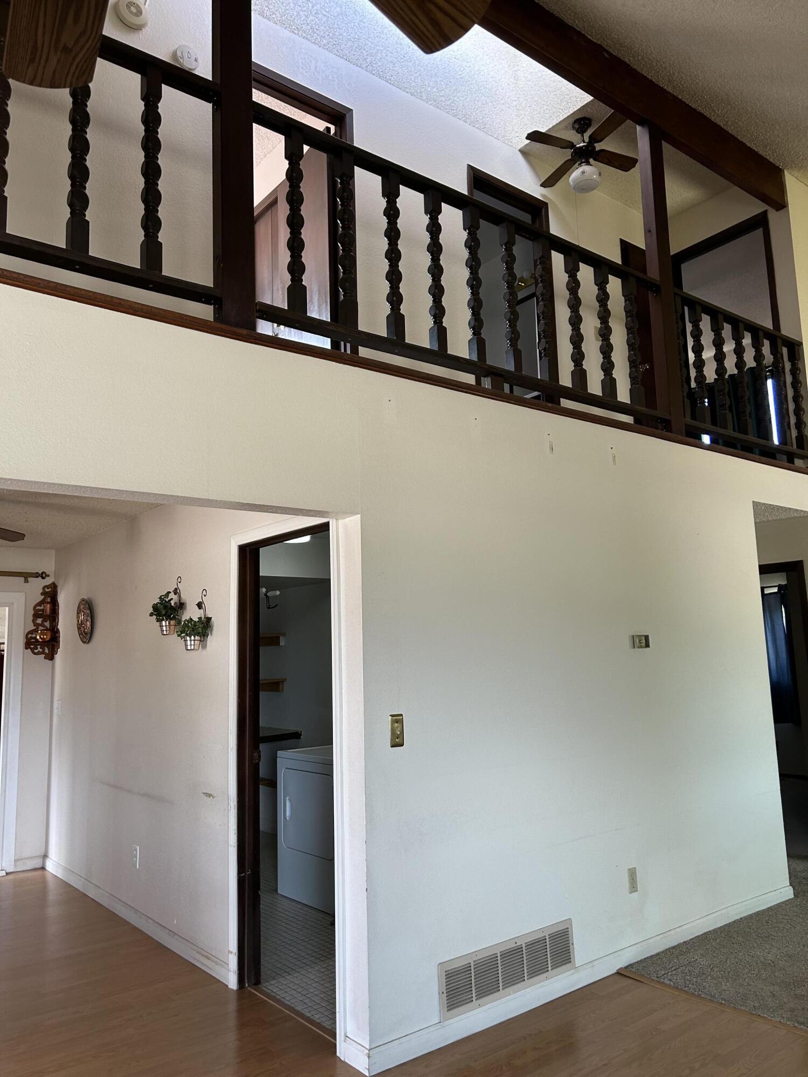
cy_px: 538
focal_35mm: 26
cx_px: 404
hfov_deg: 53.1
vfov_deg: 67.3
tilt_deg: +8.3
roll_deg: +1.3
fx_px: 809
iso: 125
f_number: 1.5
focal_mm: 5.7
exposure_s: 1/120
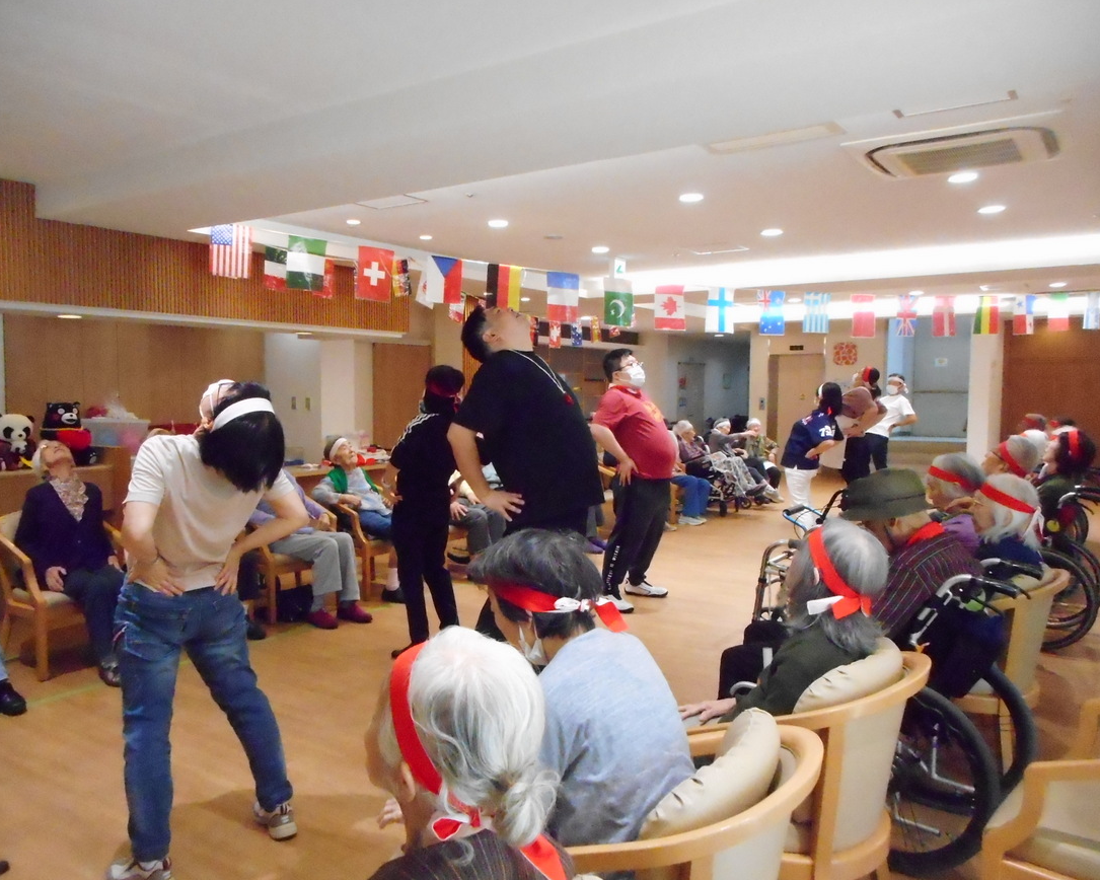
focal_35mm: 27
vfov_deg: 53.2
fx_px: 879
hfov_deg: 64.0
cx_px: 501
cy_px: 452
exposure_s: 1/250
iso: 1600
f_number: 3.7
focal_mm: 4.5
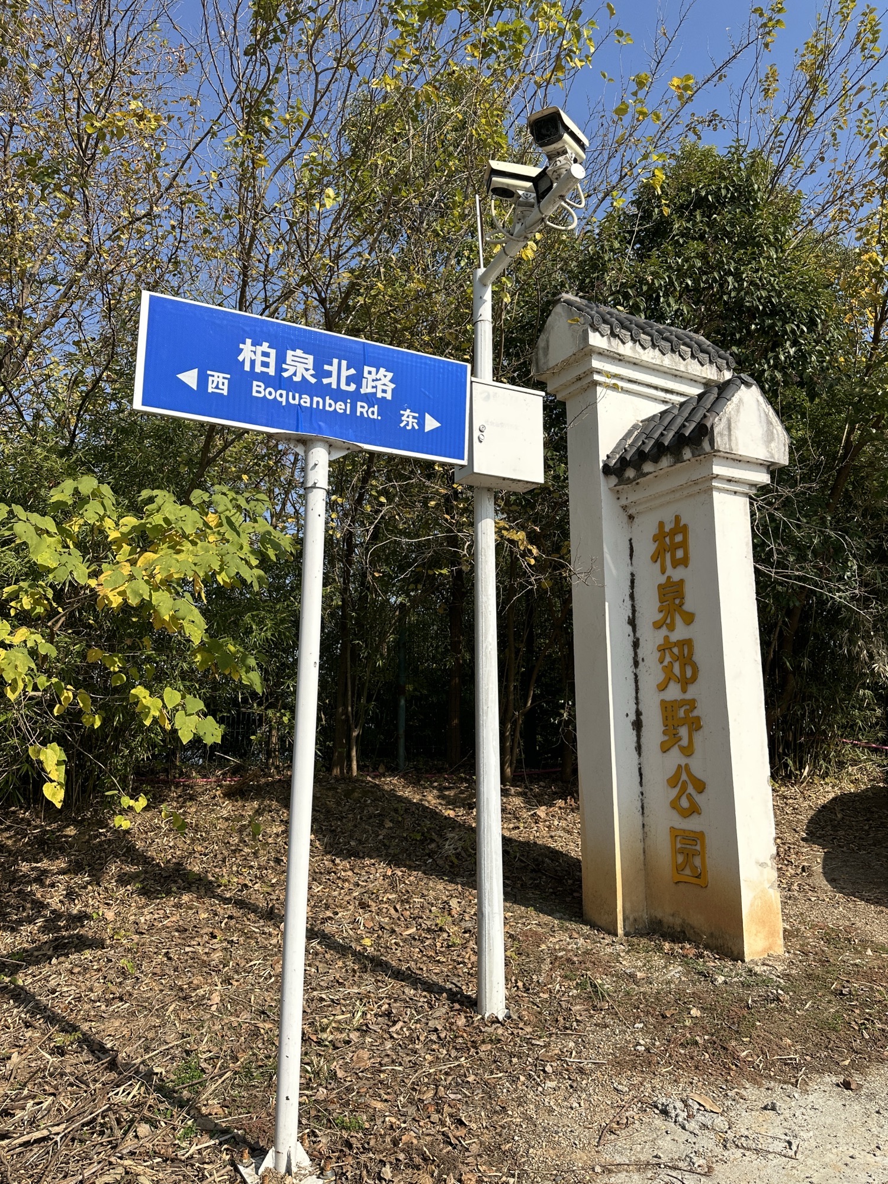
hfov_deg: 56.8
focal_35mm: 24
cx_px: 444
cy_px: 592
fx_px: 821
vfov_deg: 71.6
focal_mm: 6.86
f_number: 1.78
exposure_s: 1/3861
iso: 80
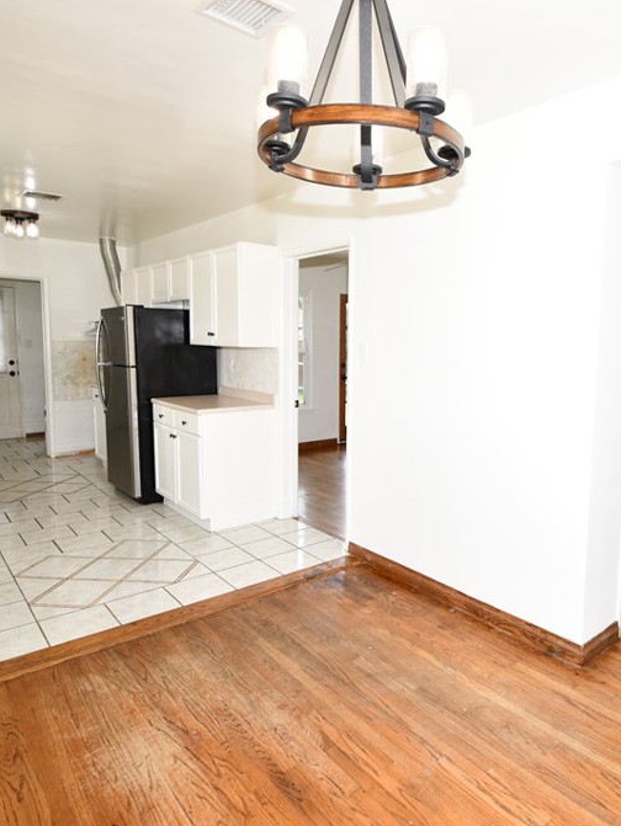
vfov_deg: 76.4
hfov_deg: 59.9
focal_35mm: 22
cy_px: 413
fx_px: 526
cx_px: 407
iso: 200
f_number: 5
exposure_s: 1/100
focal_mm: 10
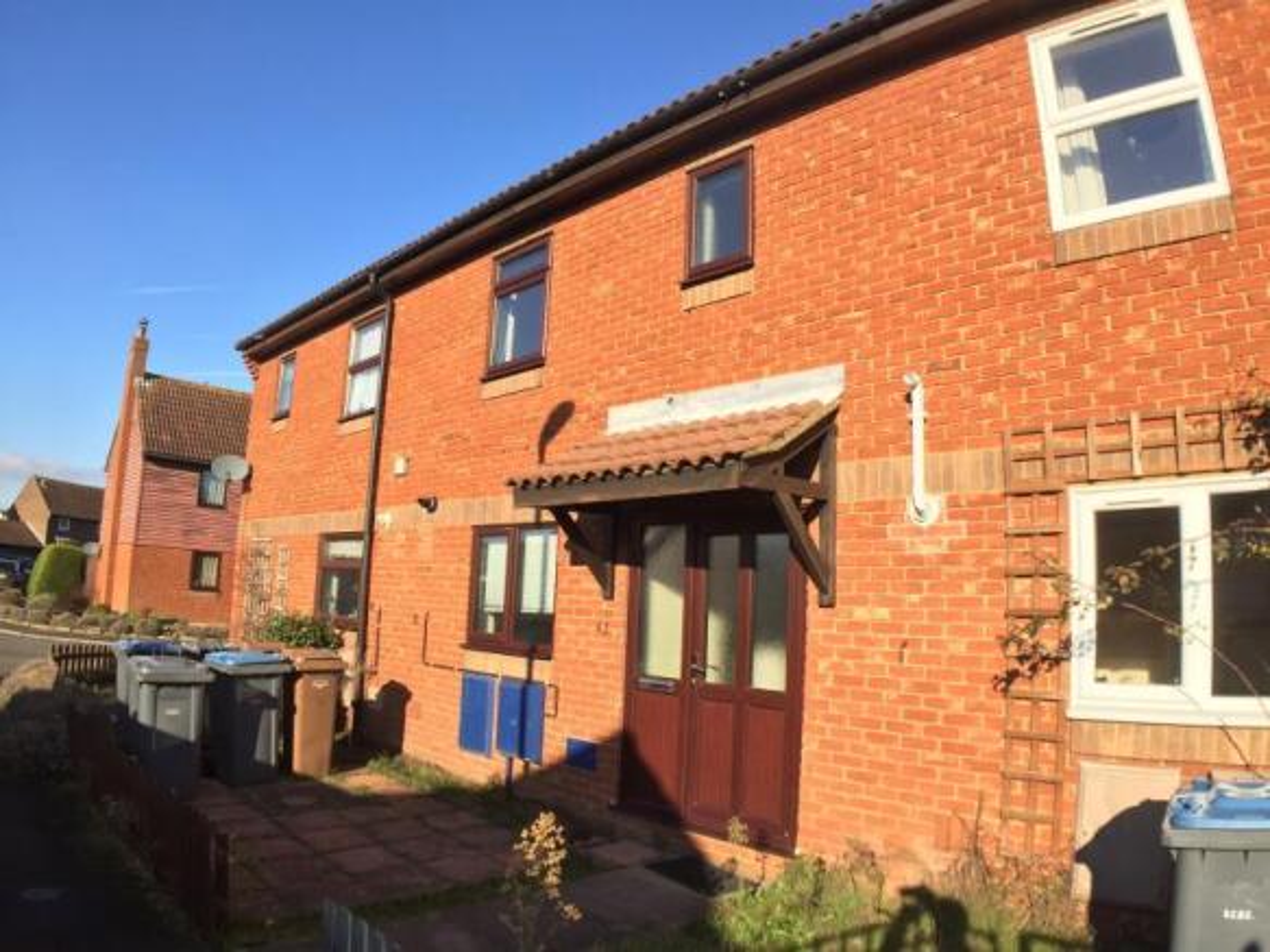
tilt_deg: +9.0
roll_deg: -4.0
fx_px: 1064
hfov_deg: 61.7
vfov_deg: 48.2
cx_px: 635
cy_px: 476
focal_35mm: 29
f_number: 2.2
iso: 32
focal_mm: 4.15
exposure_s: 1/964
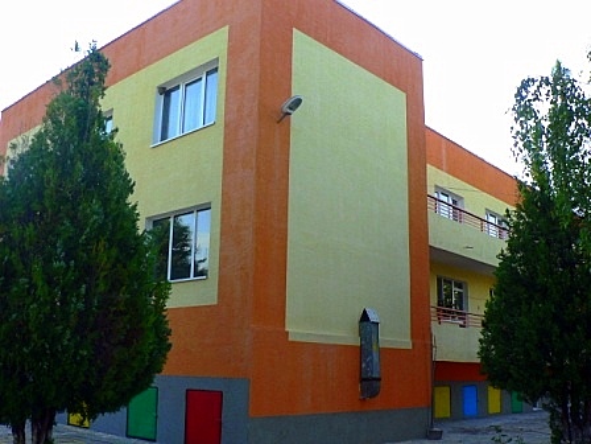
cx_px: 296
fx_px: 615
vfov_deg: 39.7
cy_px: 222
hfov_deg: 51.4
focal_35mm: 36
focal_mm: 6
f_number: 4
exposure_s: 1/250
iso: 80
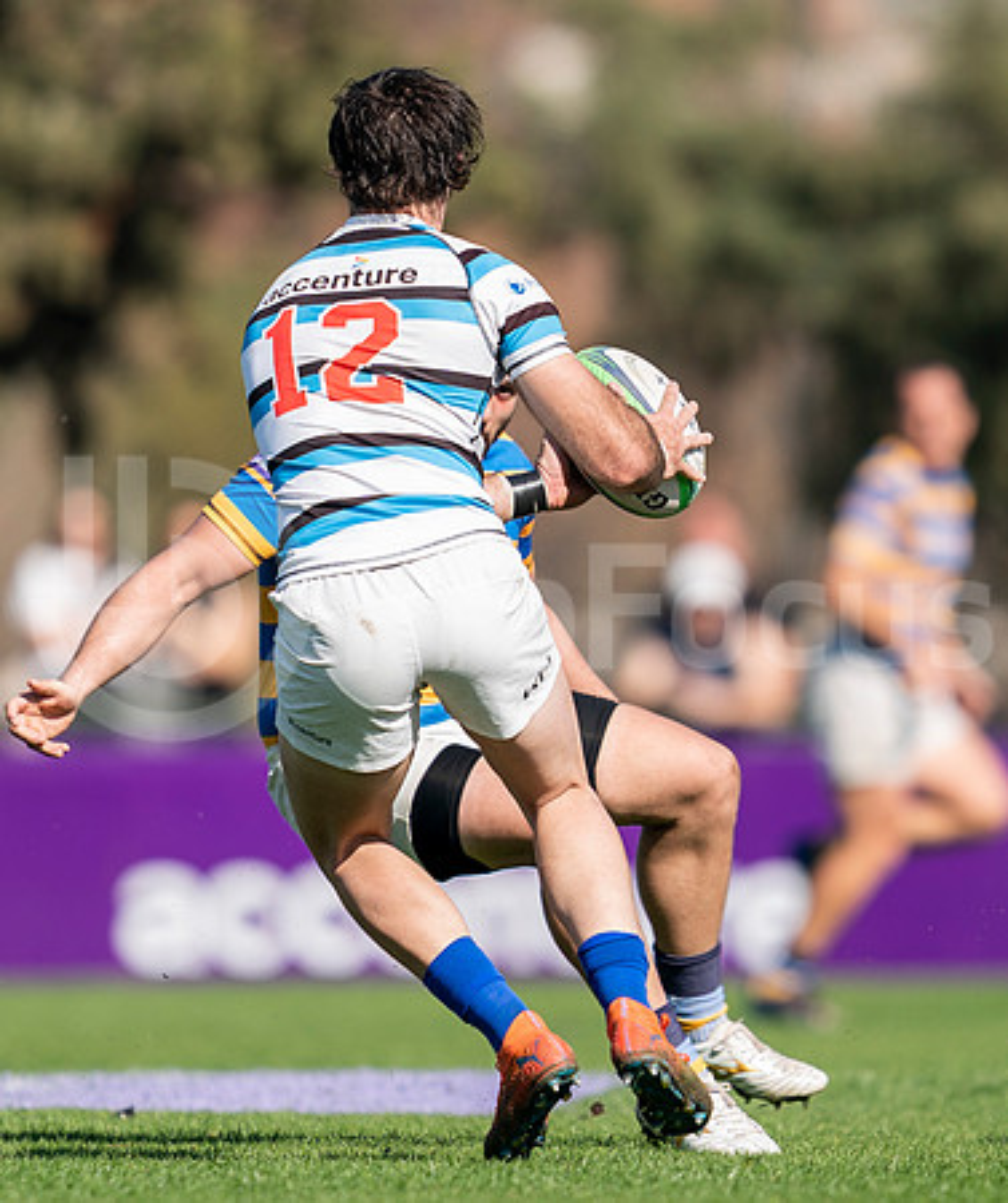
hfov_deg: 1.7
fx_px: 34742
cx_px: 552
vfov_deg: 2.0
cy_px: 509
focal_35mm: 958
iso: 100
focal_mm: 400
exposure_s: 1/1250
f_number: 2.8
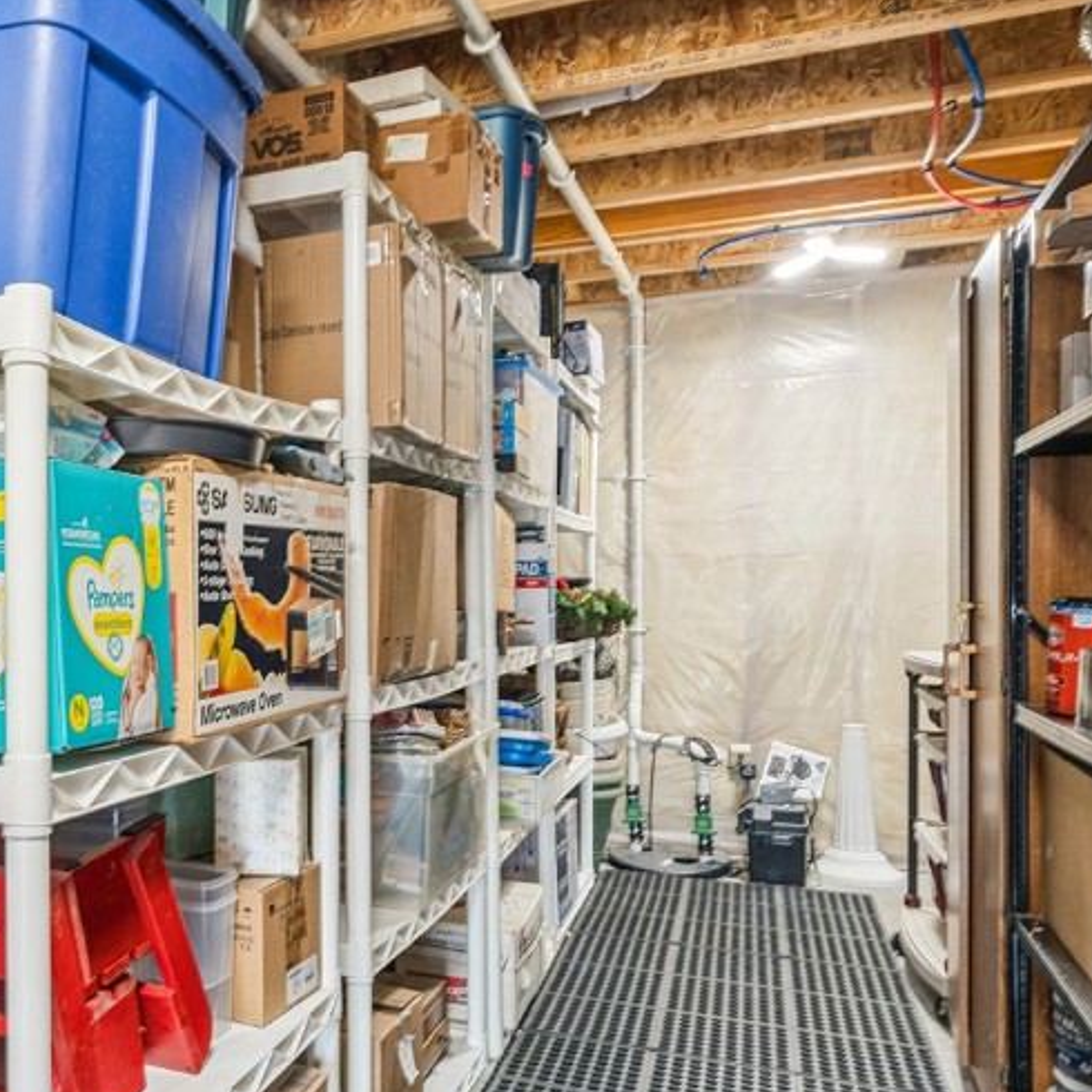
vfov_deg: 51.1
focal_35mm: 32
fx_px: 1142
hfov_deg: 47.3
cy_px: 548
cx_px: 165
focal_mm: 16
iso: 400
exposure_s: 1/2
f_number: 10
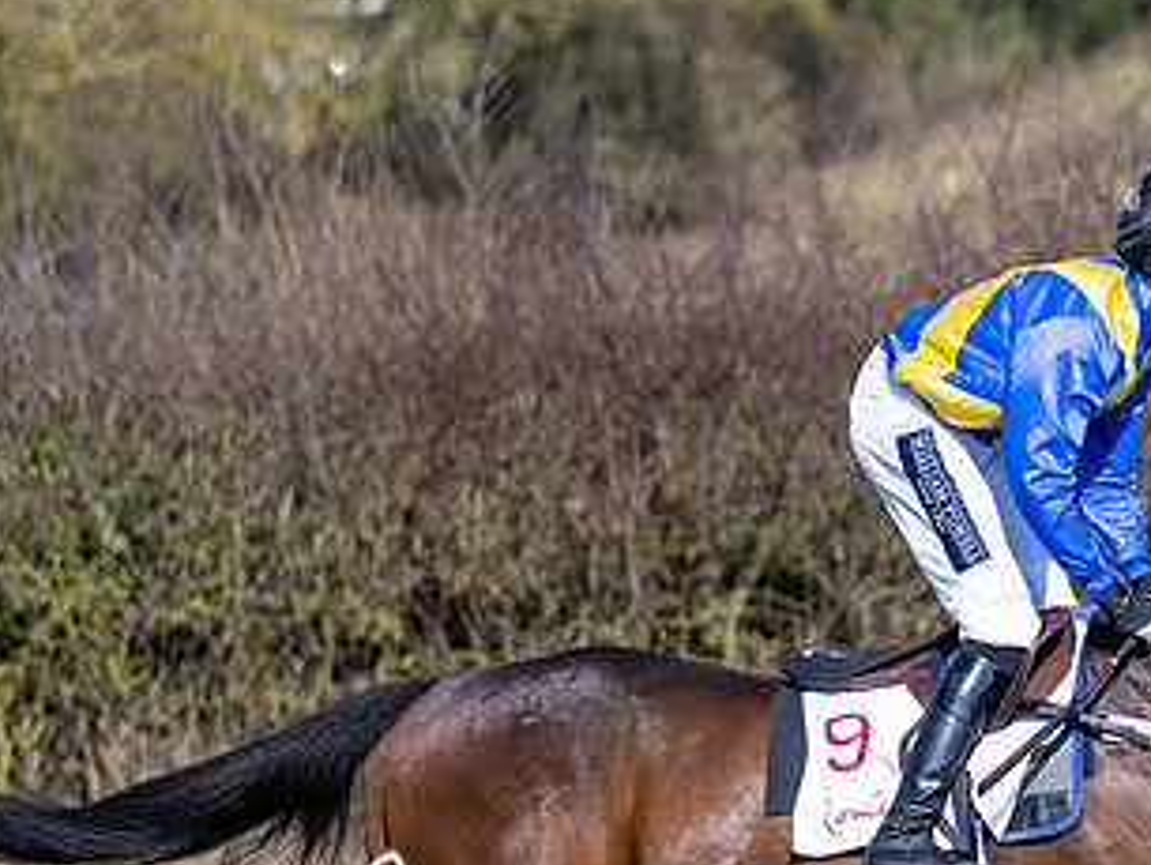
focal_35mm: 397
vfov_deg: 3.7
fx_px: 13211
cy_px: 820
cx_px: 1022
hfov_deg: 5.0
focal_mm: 125
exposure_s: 1/5000
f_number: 2.8
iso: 200
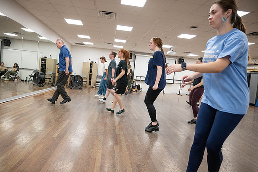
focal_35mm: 24
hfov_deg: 73.7
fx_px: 172
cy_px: 86
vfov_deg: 53.2
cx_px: 129
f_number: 4
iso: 3200
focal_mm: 24
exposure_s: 1/640
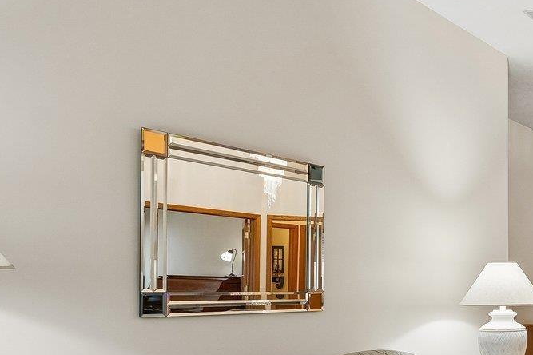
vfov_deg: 30.0
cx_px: 658
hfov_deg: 34.8
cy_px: 307
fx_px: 636
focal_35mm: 43
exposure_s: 1/10
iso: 500
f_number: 6.3
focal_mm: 14
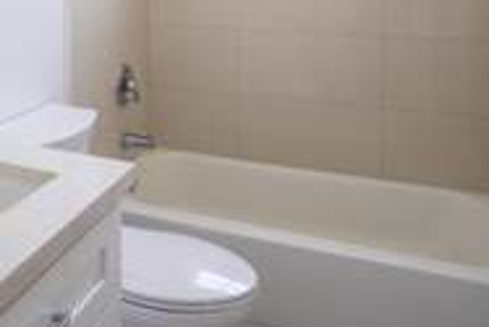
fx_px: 557
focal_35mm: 41
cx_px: 84
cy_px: -55
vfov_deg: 28.8
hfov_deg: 44.6
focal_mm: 16
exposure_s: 1/6
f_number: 8
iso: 100
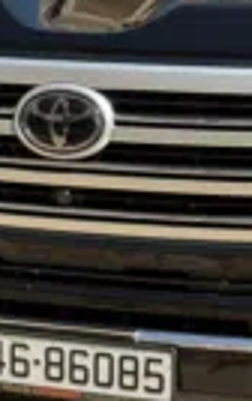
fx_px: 1667
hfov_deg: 8.6
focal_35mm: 152
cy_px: 171
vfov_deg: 13.7
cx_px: 189
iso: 100
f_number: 1.78
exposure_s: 1/3226
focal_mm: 6.76
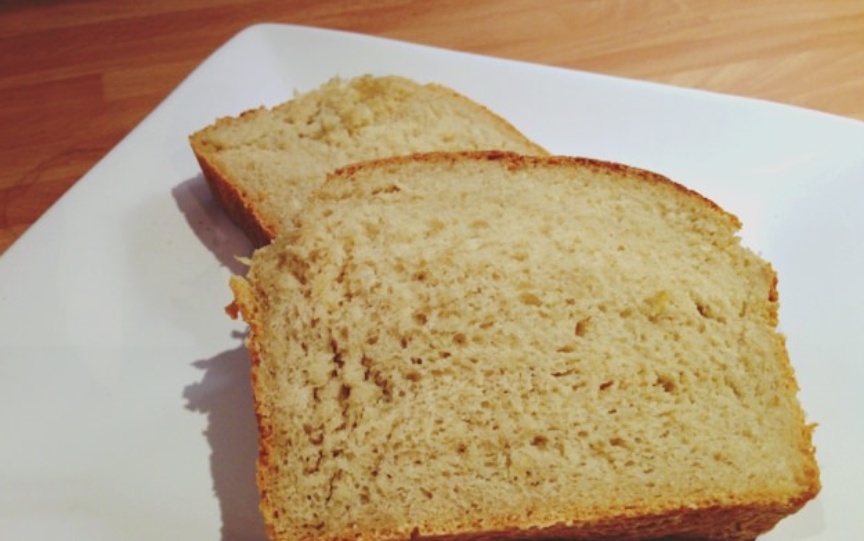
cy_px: 297
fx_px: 895
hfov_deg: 51.5
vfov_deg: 33.6
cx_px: 431
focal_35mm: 38
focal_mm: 4.28
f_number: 2.4
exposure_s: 1/30
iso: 50
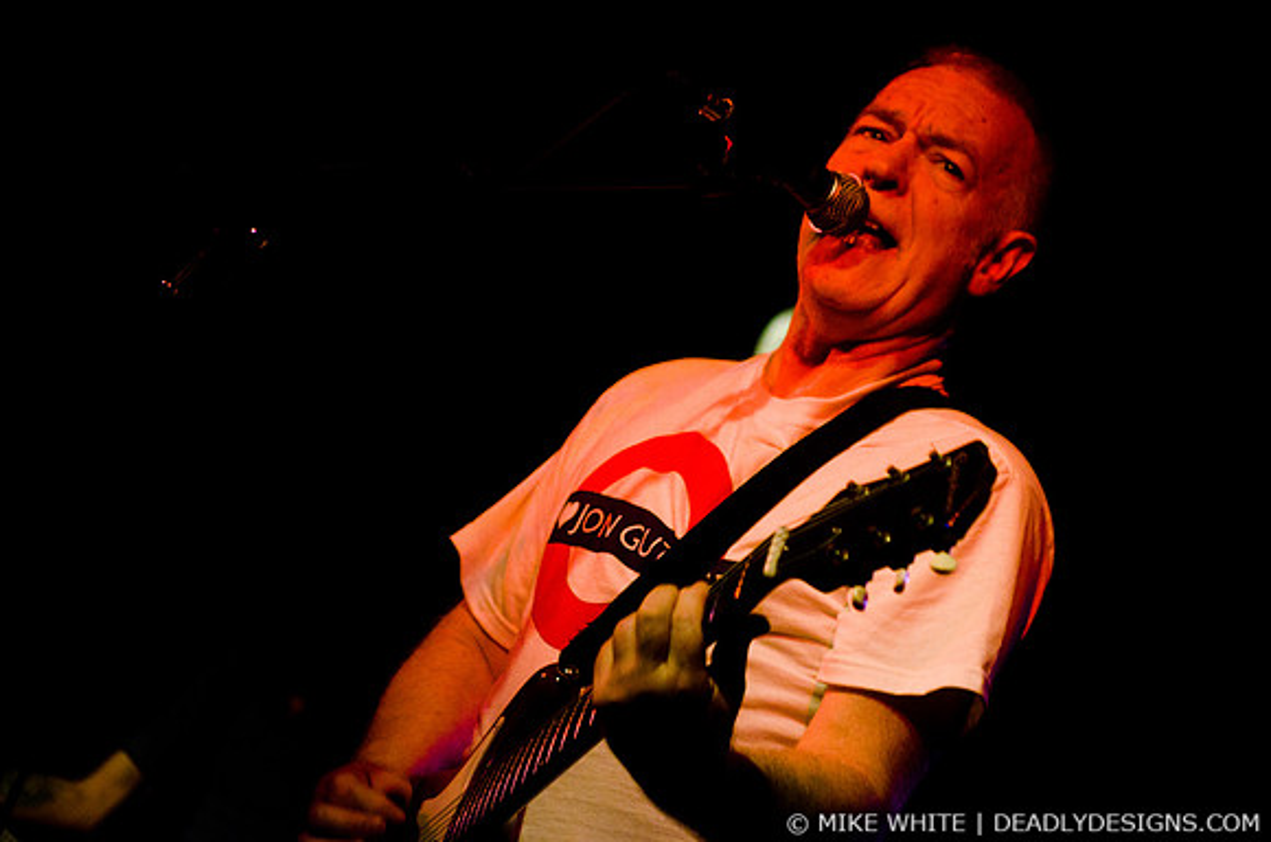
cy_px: 421
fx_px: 3699
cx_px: 636
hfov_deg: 19.5
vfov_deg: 13.0
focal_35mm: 105
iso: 1600
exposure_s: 1/80
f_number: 2.8
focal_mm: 70
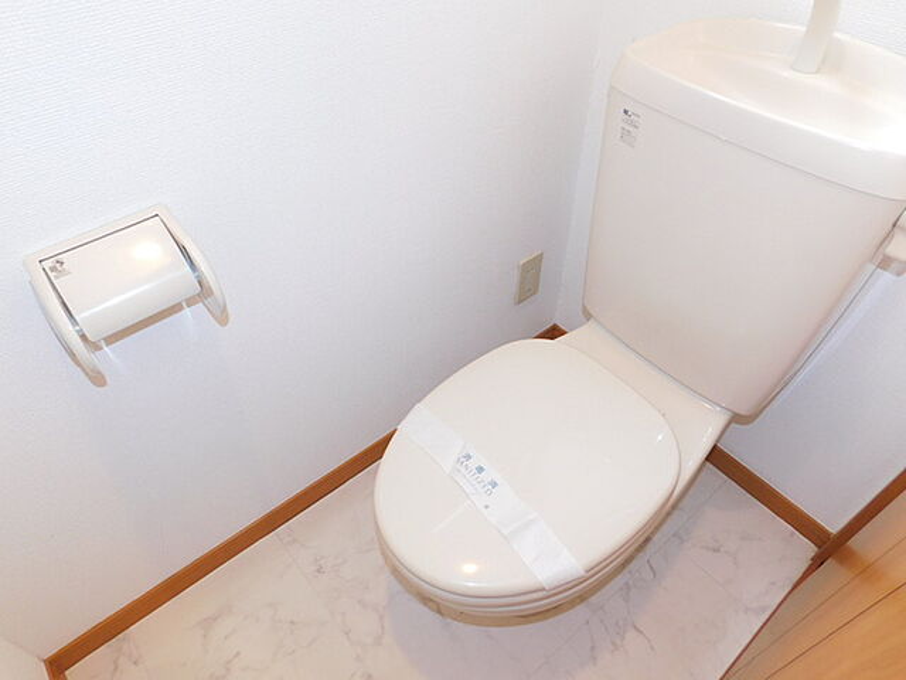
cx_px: 453
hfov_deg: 73.9
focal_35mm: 23
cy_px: 340
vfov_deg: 58.9
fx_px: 602
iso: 160
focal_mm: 4
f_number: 3
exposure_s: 1/30
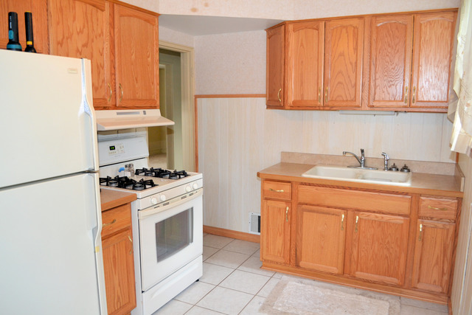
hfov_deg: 67.4
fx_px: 354
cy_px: 158
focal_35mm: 27
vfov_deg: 48.0
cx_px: 236
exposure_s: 1/60
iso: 1000
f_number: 3.5
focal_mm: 18
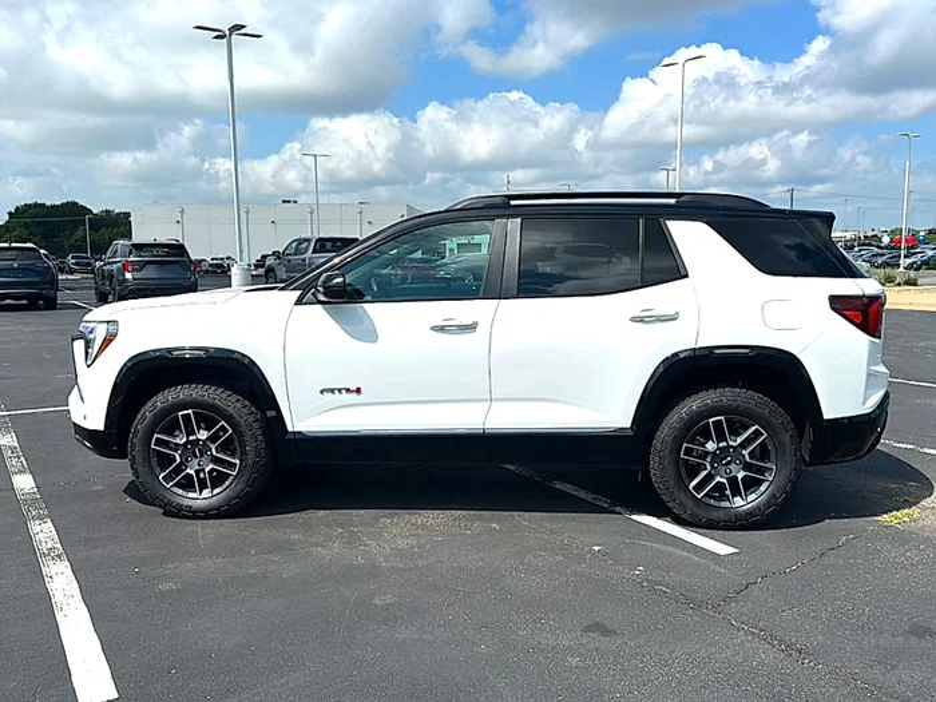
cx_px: 468
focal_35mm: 25
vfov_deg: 54.9
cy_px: 351
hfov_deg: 69.4
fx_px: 676
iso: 80
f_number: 1.78
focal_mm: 6.86
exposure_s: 1/8333
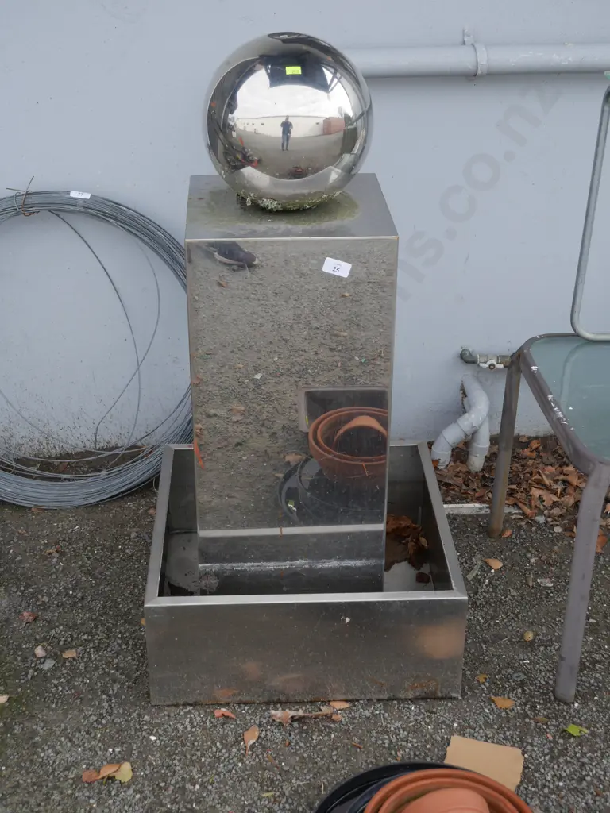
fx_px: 1175
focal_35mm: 50
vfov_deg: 38.2
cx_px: 305
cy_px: 406
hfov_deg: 29.1
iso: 200
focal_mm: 25
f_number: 5.6
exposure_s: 1/125
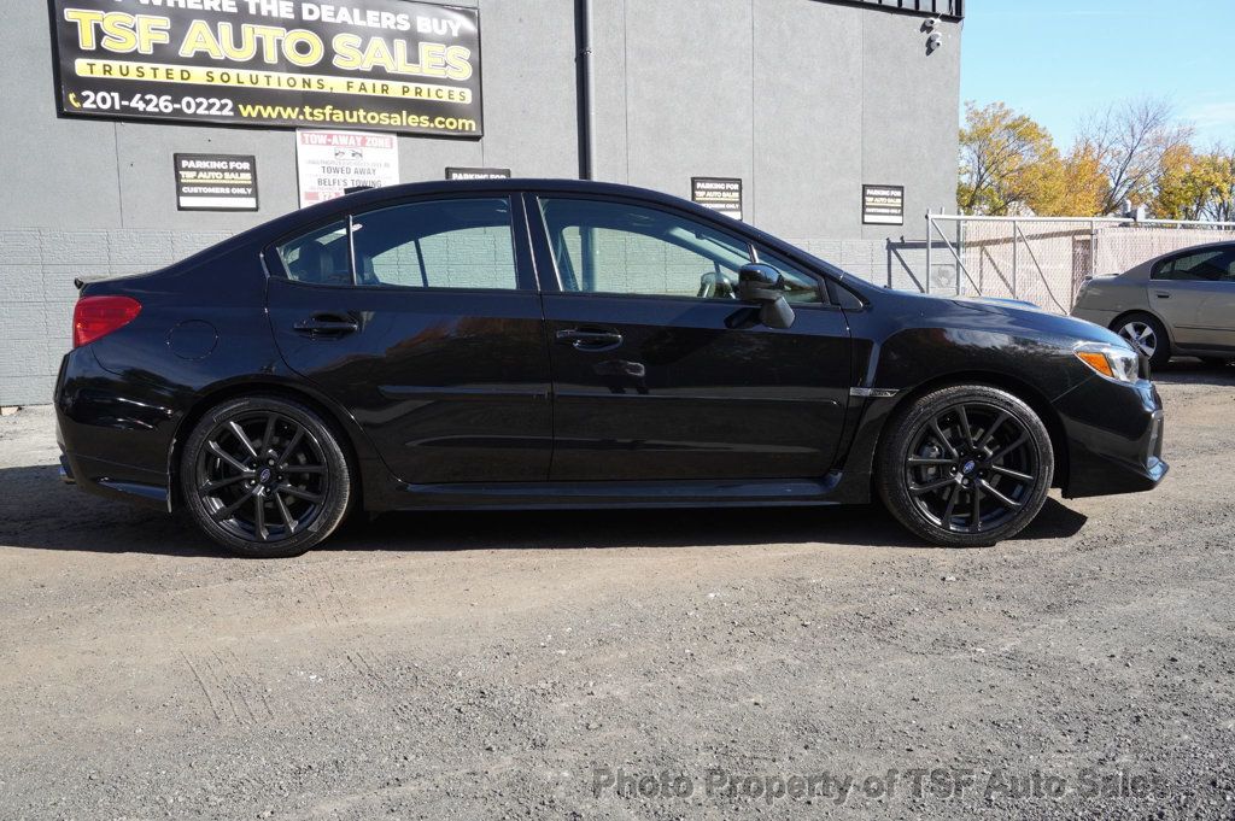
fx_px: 1028
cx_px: 618
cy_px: 410
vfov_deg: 43.5
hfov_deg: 62.0
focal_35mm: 30
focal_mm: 20
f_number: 9
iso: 400
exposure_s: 1/250
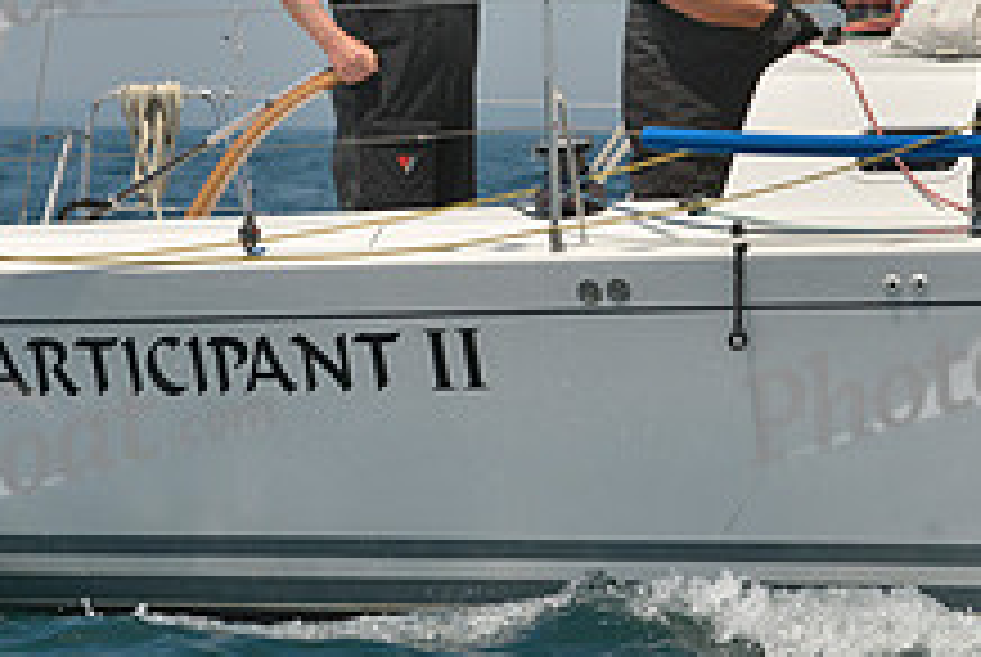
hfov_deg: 3.9
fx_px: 14489
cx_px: 513
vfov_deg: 2.6
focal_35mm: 531
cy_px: 178
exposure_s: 1/800
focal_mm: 200
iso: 280
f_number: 10
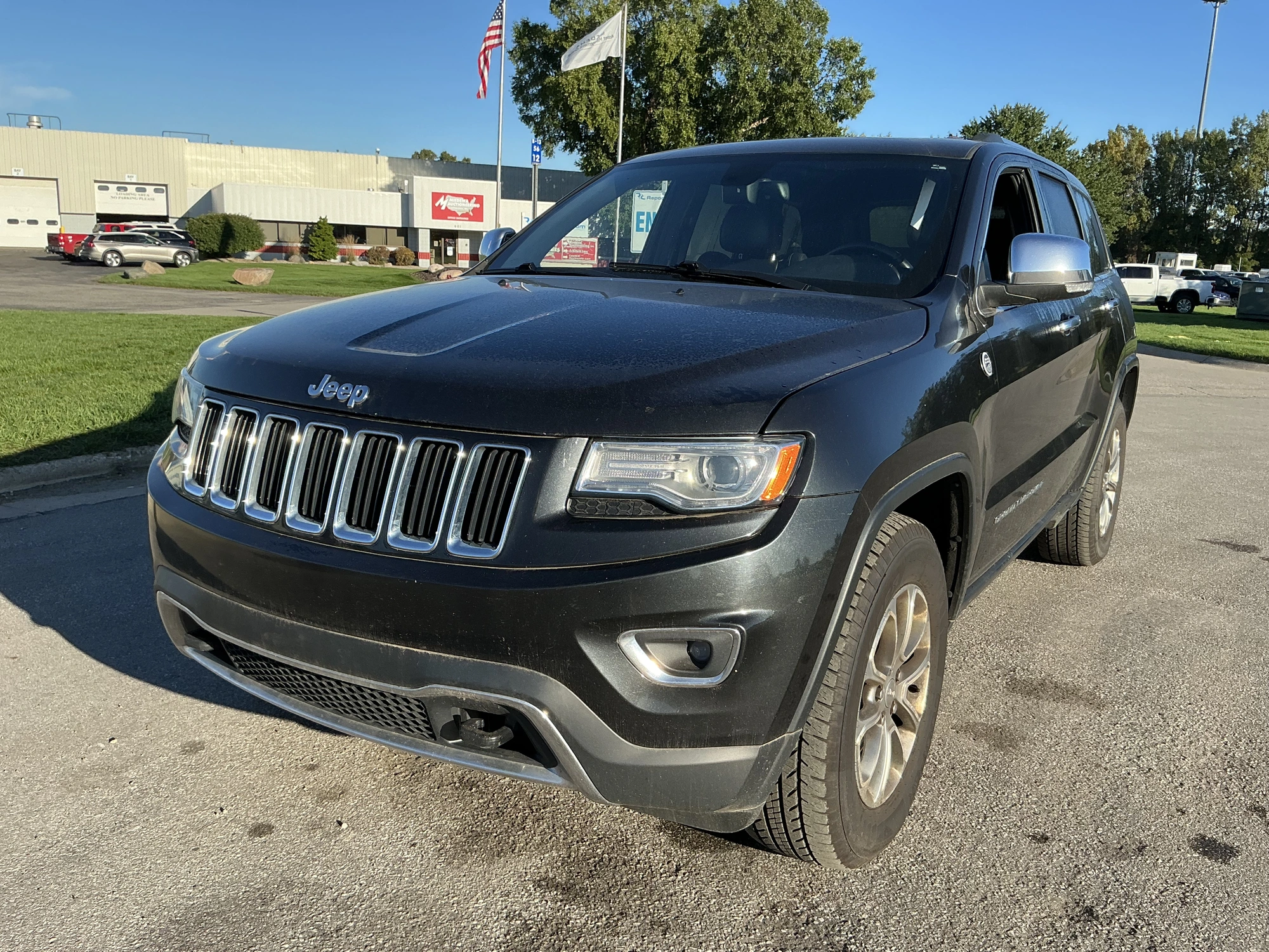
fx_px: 1026
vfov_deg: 49.7
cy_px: 476
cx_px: 634
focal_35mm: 28
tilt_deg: -11.8
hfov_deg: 63.4
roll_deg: -1.9
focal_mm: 3
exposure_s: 1/804
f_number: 1.8
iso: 25
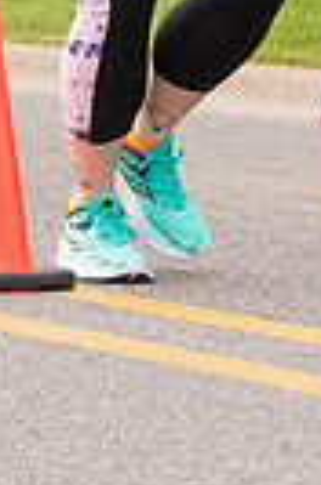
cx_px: 148
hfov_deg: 3.8
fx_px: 4786
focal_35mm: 356
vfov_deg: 5.7
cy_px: -277
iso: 4000
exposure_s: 1/1600
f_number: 7.1
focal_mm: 70
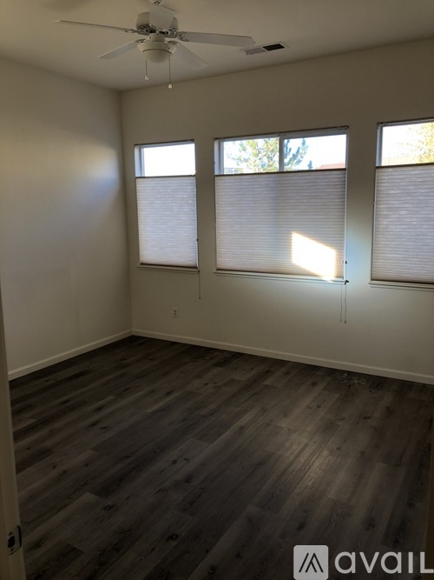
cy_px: 290
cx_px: 217
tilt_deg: -10.8
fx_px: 468
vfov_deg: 63.5
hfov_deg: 49.7
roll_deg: -0.1
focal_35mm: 28
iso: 64
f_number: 1.8
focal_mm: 4
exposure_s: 1/120
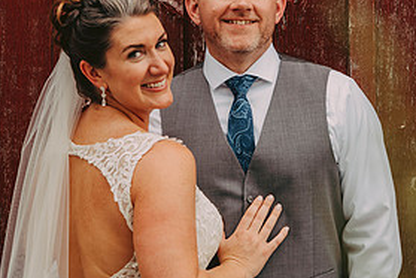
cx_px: 239
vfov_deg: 4.8
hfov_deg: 7.2
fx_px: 3328
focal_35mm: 288
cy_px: 110
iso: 200
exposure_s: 1/400
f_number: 2.8
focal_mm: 135
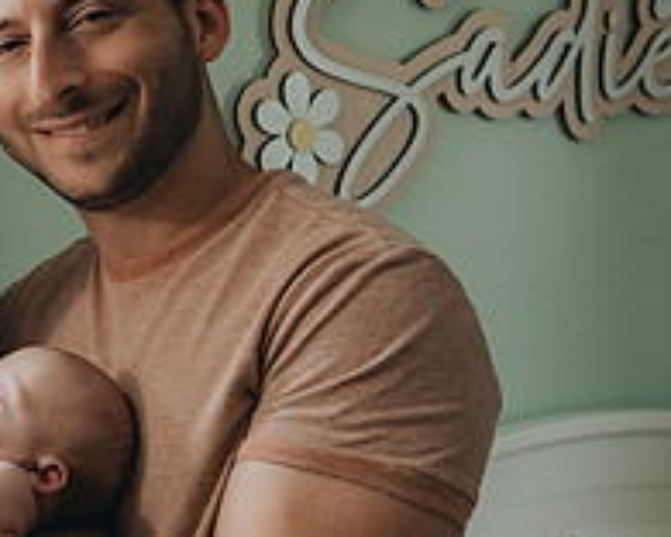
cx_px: -57
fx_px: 1887
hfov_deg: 19.4
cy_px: 261
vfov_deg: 16.2
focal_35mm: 95
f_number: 5
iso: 2000
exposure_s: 1/80
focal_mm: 32
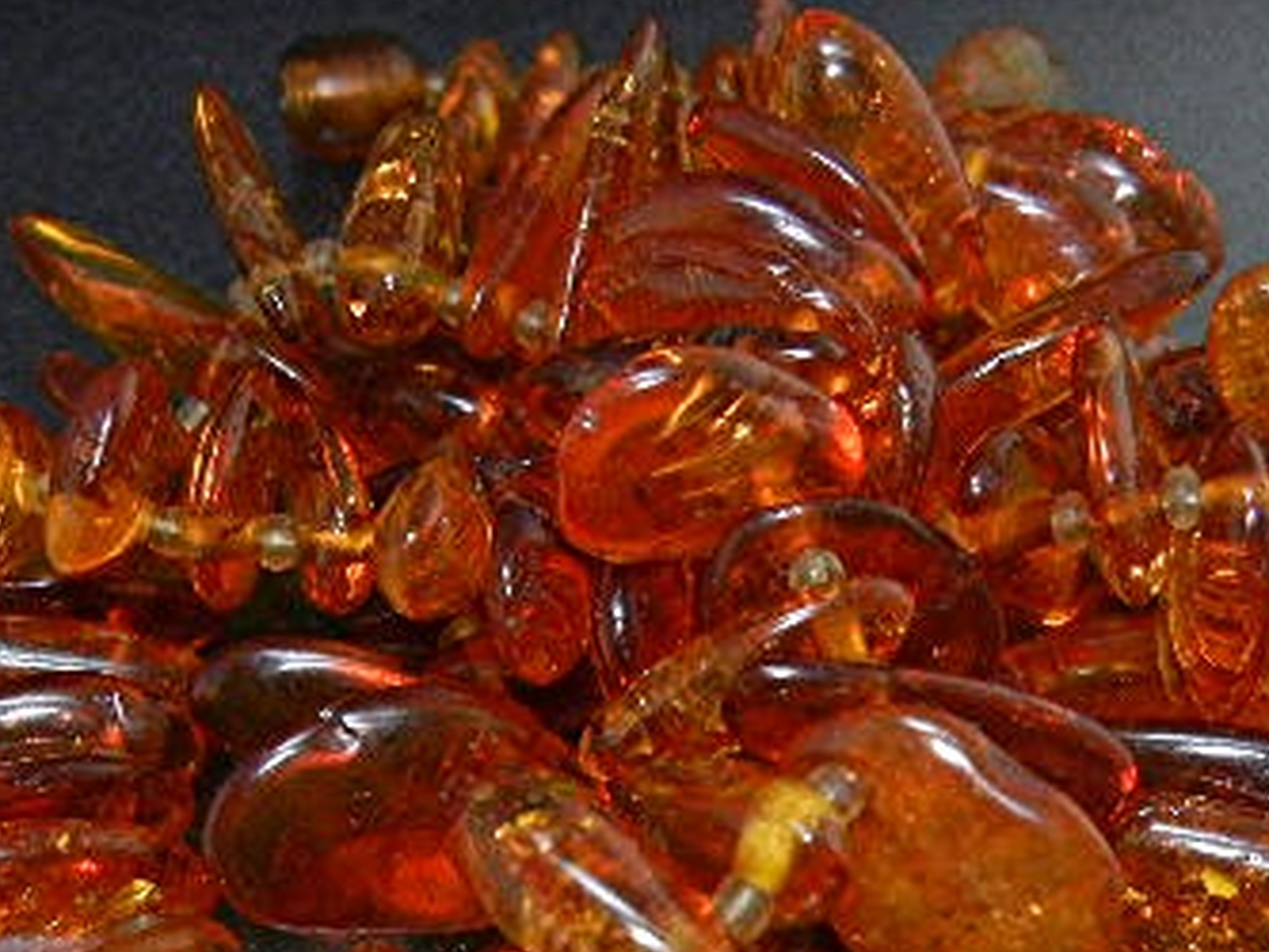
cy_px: 762
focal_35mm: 75
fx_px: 2750
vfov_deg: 19.5
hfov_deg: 26.0
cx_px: 621
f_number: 7.4
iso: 800
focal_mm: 7.1
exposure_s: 1/30
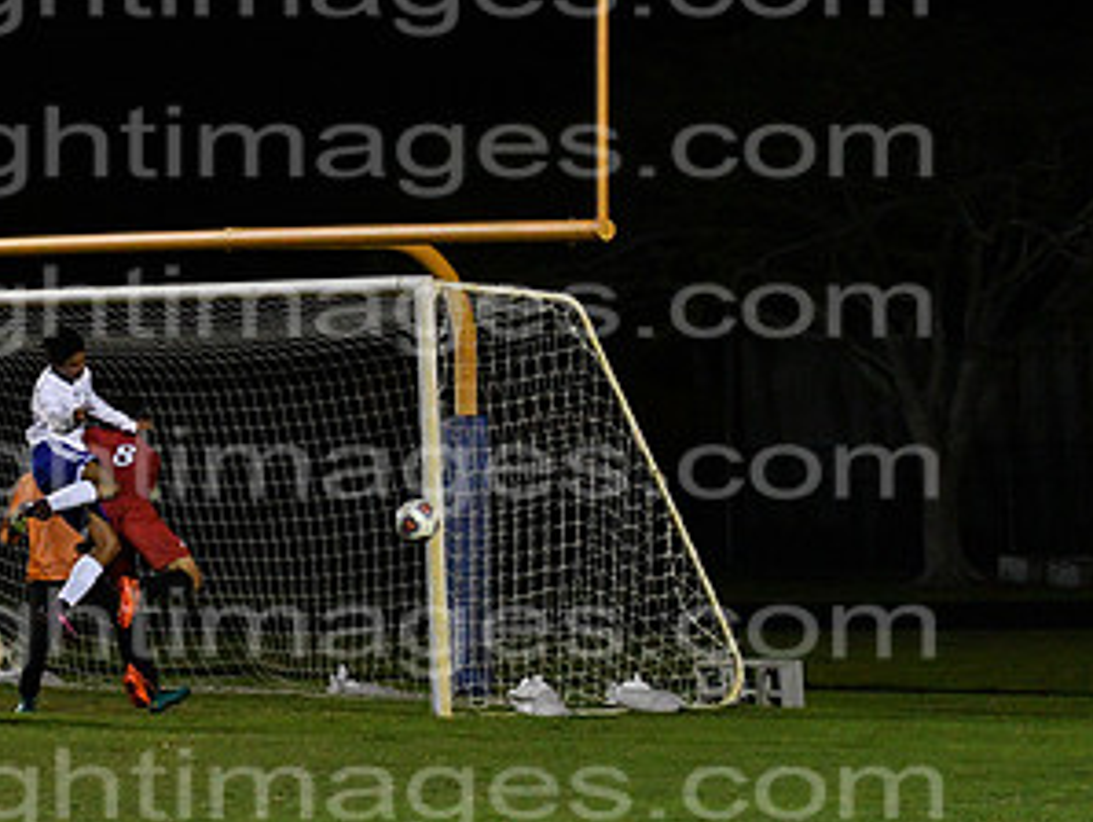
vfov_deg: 6.5
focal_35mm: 230
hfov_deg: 8.6
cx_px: 114
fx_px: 7268
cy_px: 552
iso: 6400
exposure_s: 1/1000
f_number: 4
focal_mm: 82
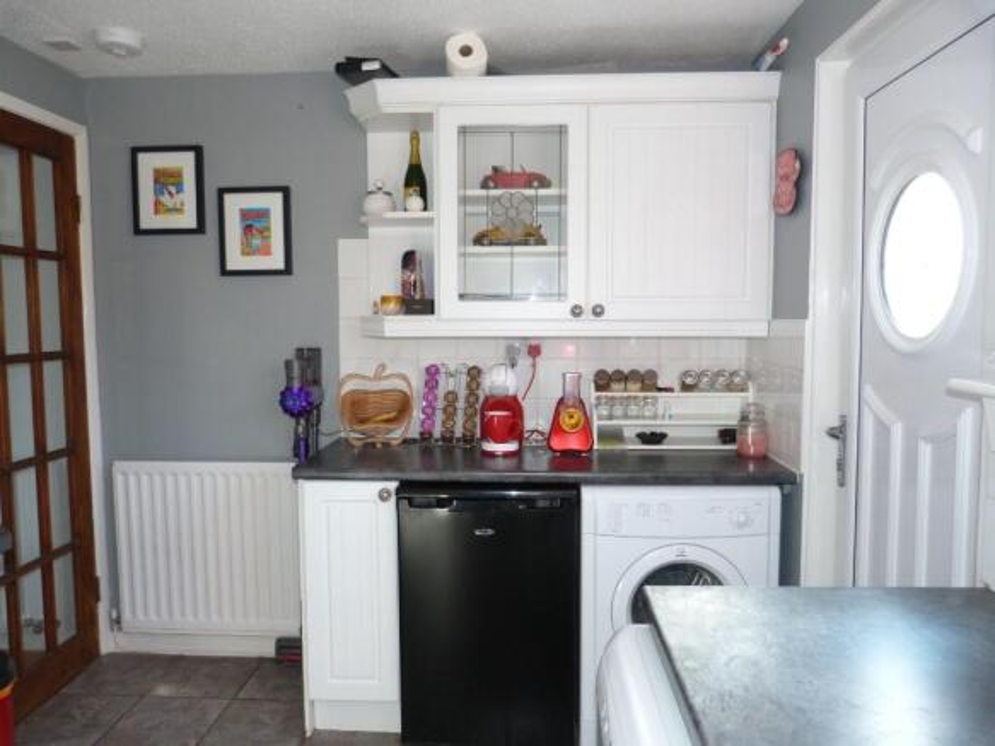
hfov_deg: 69.4
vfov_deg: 54.9
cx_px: 498
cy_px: 373
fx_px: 718
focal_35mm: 25
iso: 100
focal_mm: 4.5
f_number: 2.8
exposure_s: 1/60
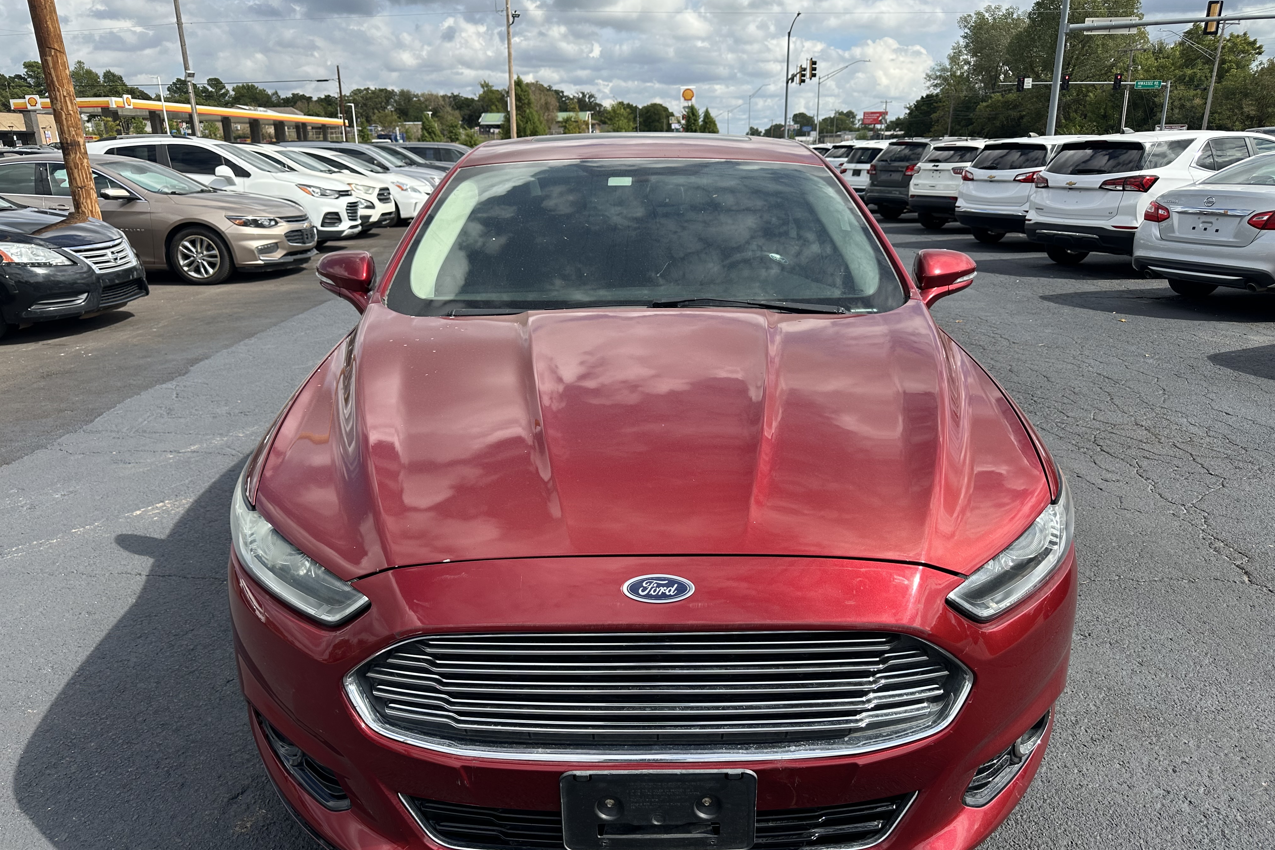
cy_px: 460
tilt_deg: -19.4
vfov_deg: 51.2
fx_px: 885
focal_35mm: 25
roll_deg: +0.7
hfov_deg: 71.5
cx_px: 637
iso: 80
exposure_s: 1/3155
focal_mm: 6.86
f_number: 1.78
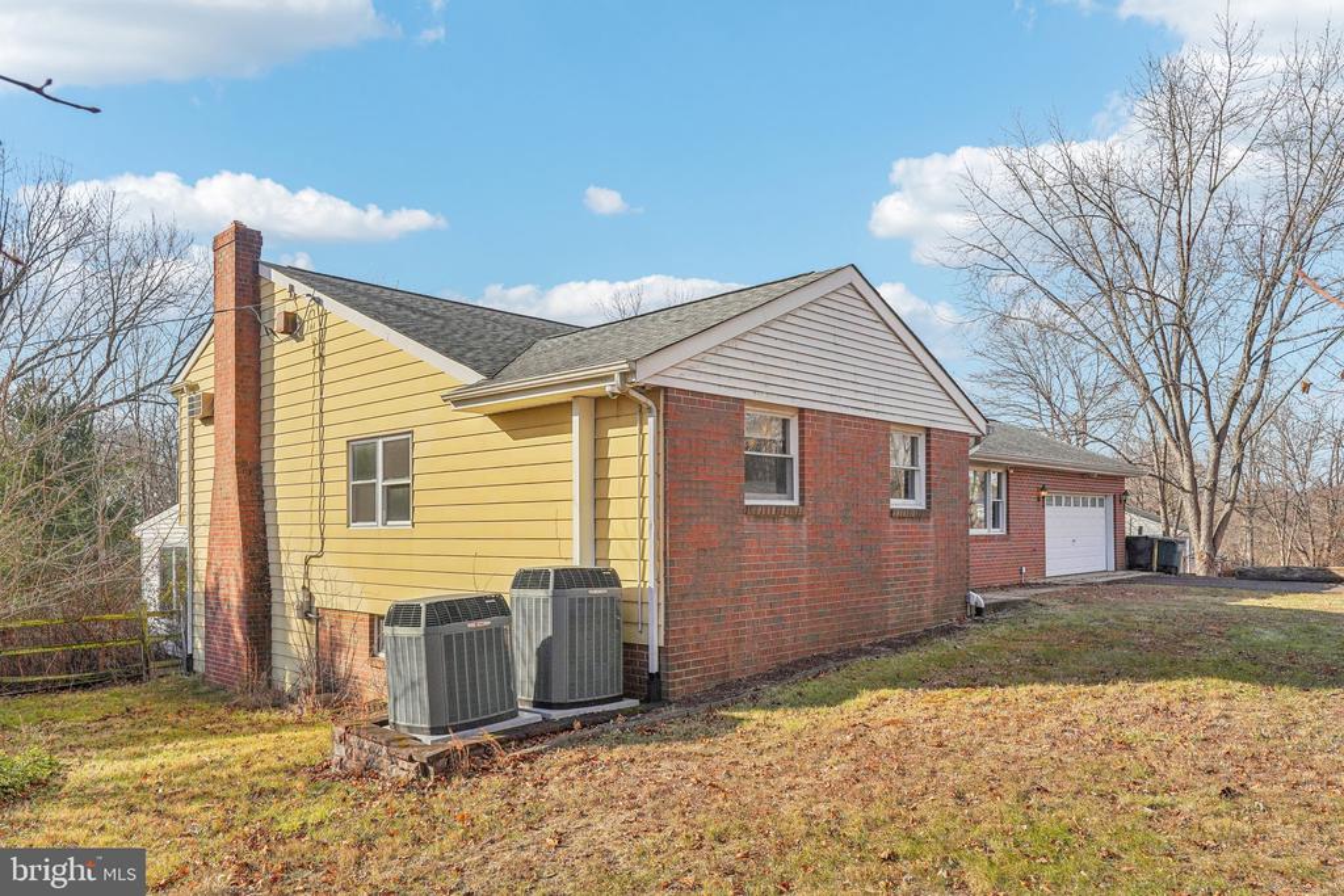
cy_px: 448
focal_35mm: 24
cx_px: 672
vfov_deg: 53.1
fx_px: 896
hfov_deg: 73.7
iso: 500
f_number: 8
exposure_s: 1/2000
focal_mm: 24
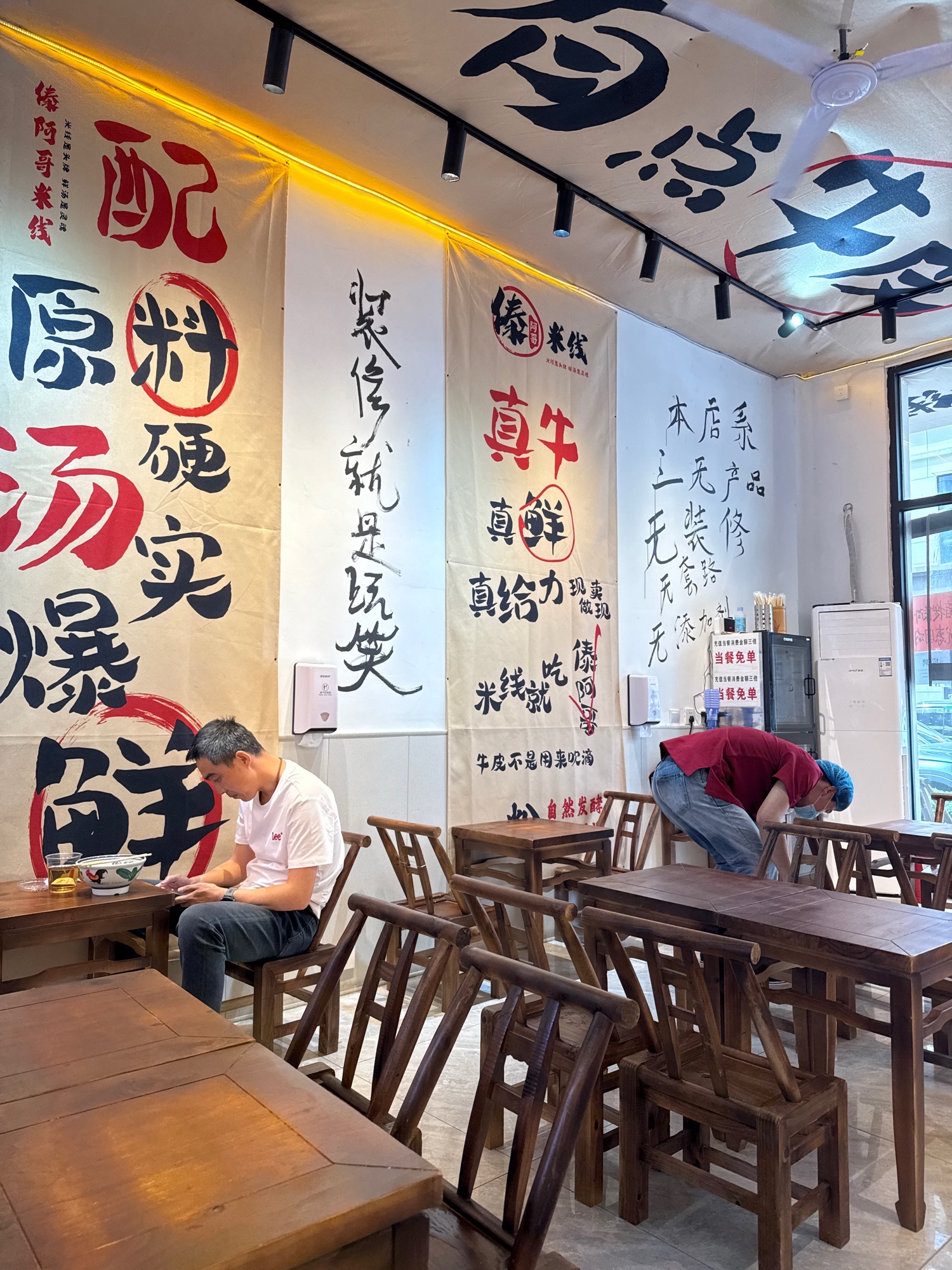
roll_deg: +0.0
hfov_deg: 56.8
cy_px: 635
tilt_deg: +4.7
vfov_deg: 71.6
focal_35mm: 24
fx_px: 880
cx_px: 476
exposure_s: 1/125
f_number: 1.78
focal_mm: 6.76
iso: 50
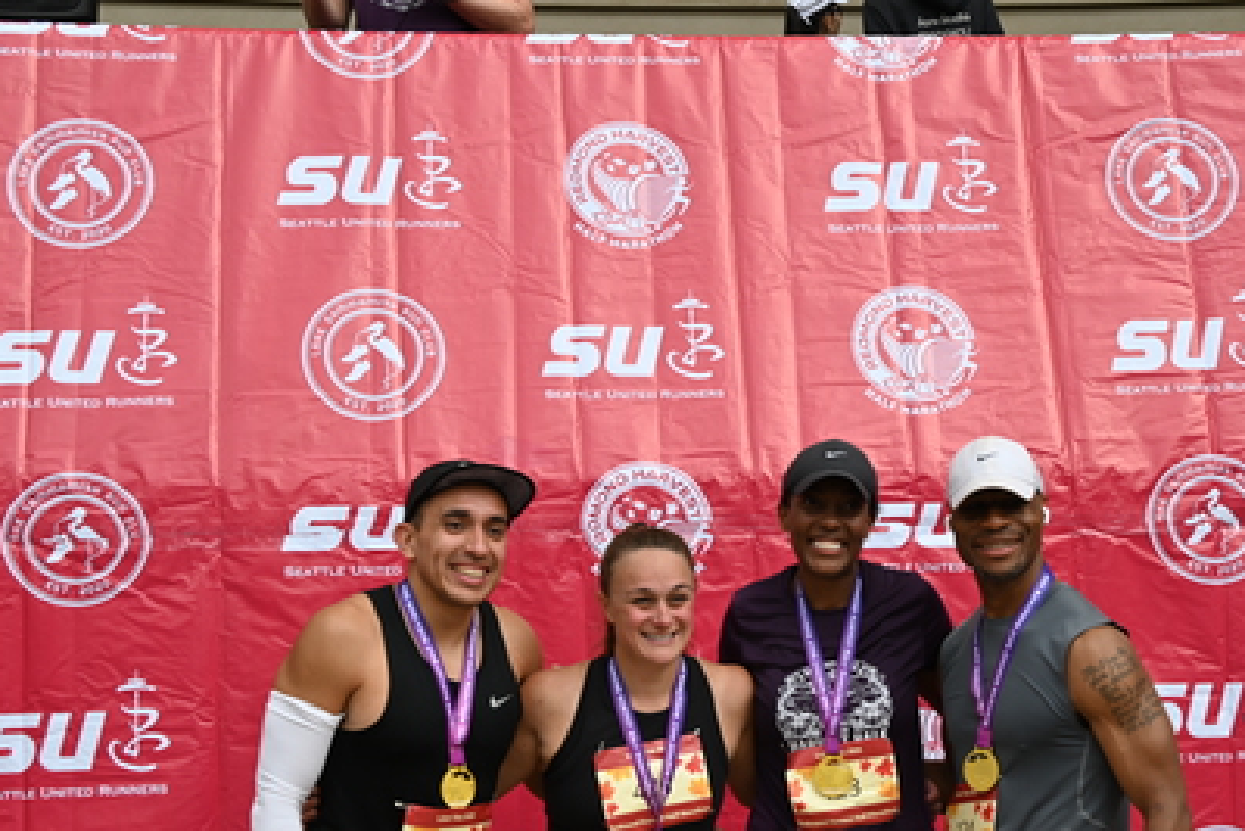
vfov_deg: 20.6
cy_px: 534
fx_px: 2283
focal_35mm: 66
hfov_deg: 30.4
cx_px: 759
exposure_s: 1/250
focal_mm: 48
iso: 125
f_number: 5.6
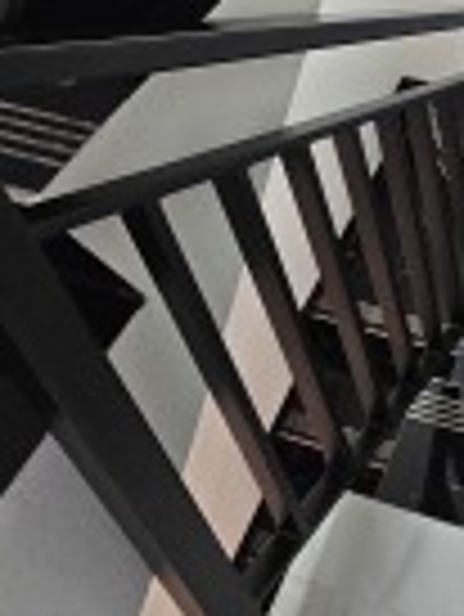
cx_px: 574
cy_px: -178
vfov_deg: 34.8
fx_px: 678
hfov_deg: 31.0
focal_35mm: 38
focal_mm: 2.2
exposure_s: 1/100
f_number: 2.2
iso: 320
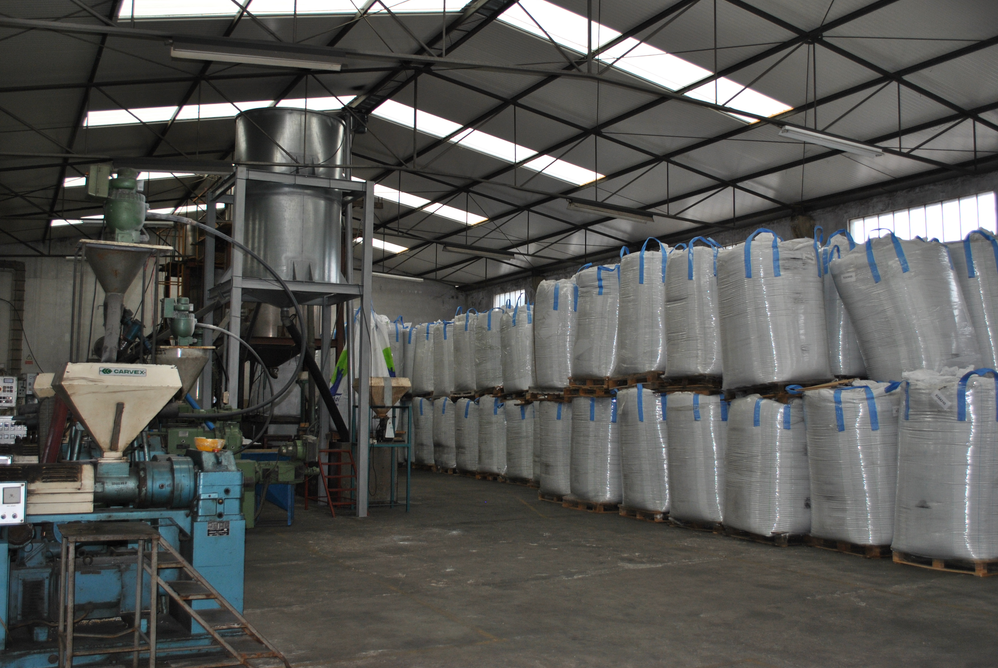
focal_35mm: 36
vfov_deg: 37.0
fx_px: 999
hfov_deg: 53.1
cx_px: 518
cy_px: 309
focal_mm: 22
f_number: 4
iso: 200
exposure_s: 1/60
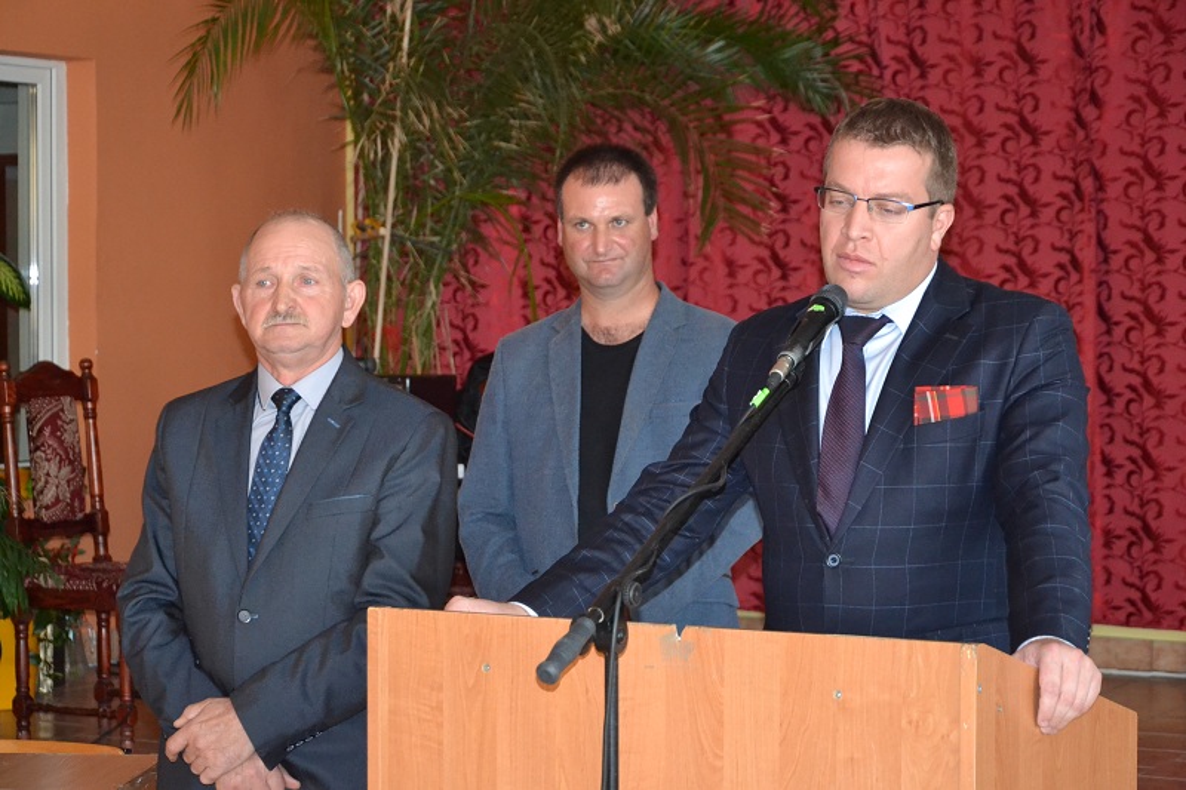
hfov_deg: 21.9
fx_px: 3063
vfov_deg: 14.7
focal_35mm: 93
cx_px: 593
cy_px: 395
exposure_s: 1/60
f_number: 5.3
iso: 3200
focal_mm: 62
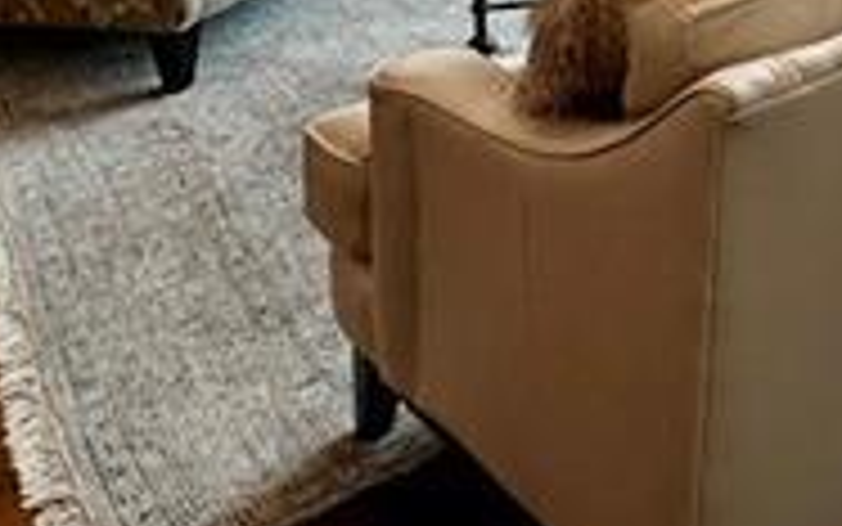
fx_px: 1400
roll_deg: -2.2
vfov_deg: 17.5
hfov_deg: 27.3
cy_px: -409
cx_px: 1130
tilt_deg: -7.2
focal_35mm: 61
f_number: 2.2
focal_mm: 2.22
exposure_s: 1/141
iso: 40
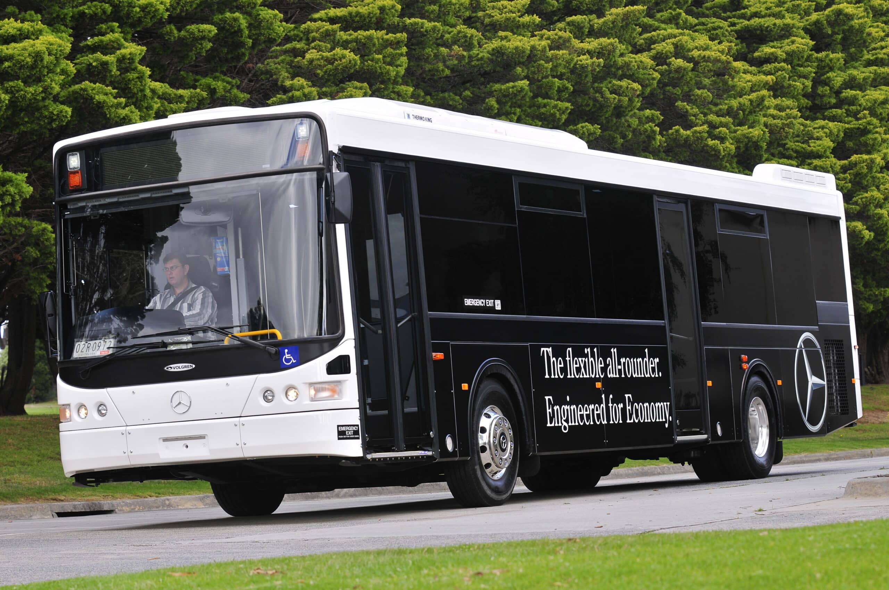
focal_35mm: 120
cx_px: 444
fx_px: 2960
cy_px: 295
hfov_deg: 17.1
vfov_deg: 11.4
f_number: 6.3
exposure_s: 1/60
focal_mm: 80
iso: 200
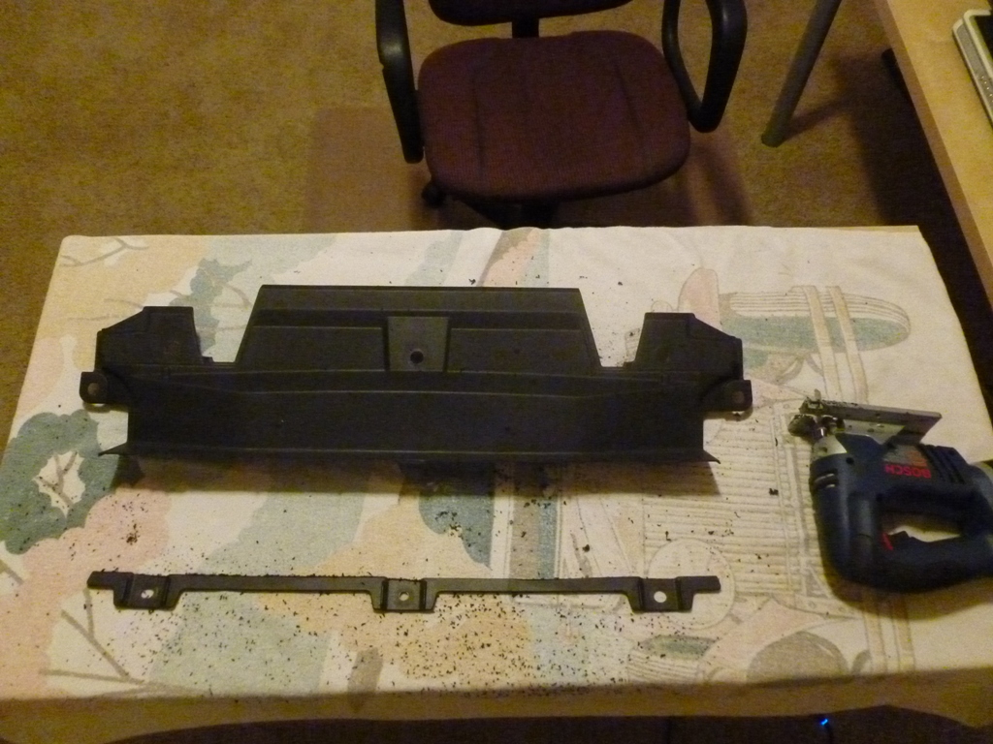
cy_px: 372
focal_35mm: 28
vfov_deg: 49.7
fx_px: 803
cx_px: 496
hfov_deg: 63.4
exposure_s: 1/15
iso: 1600
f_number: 3.3
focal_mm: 5
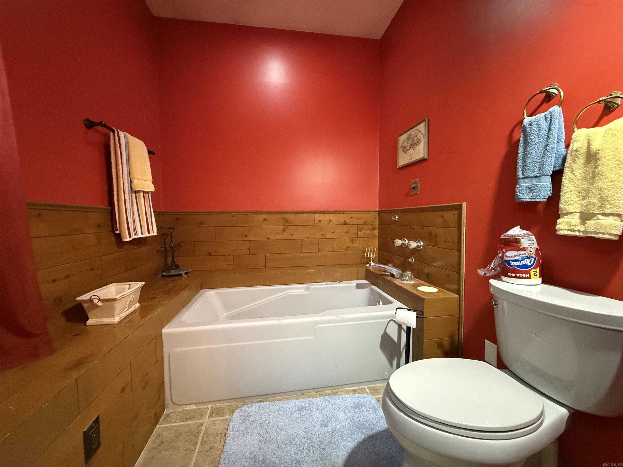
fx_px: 252
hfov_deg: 102.1
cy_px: 234
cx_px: 312
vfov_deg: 85.7
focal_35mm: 14
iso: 1000
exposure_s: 1/40
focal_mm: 2.22
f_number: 2.2
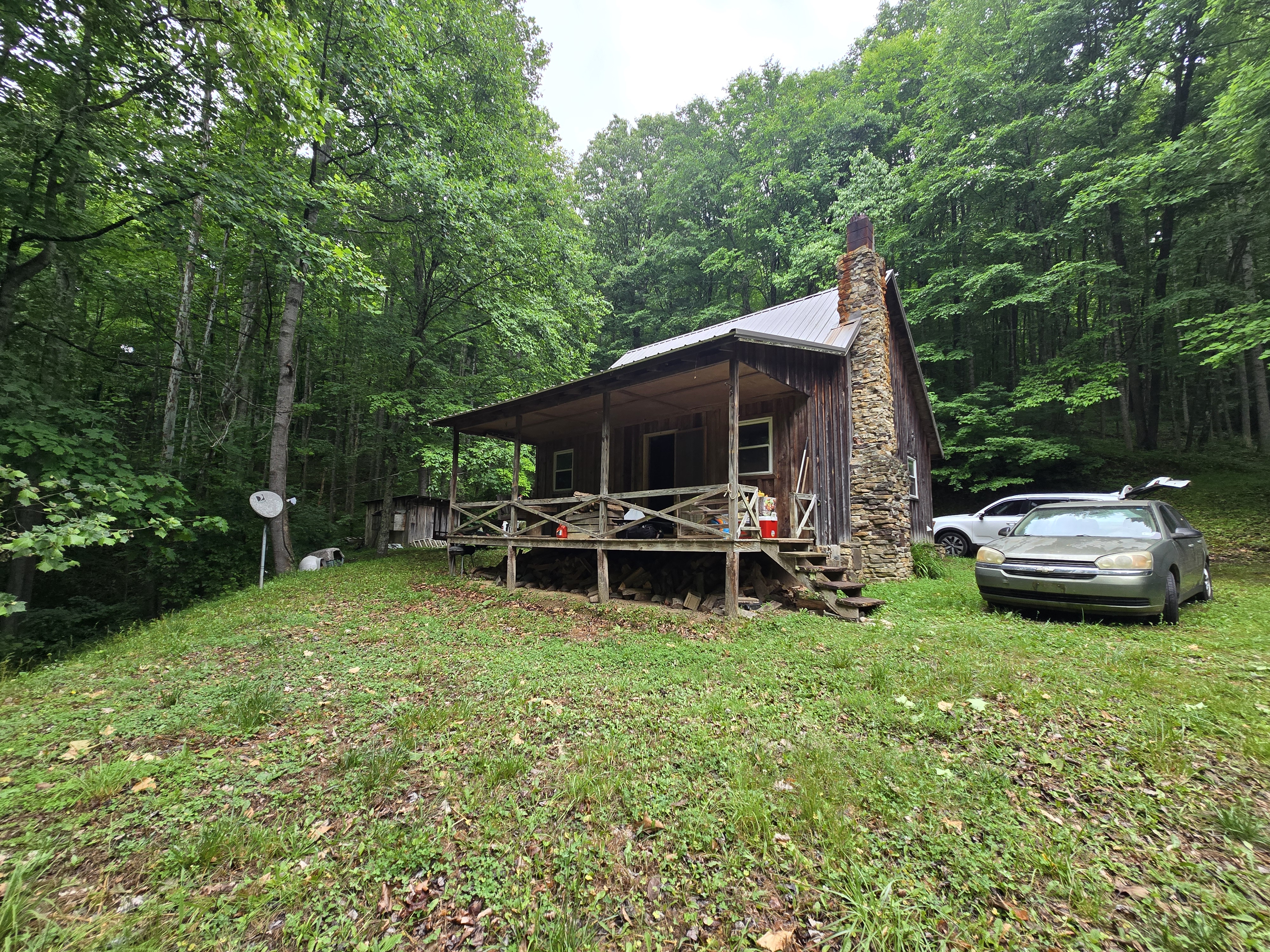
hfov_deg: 106.2
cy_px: 476
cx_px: 635
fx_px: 477
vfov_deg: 89.9
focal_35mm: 13
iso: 50
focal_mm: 2.2
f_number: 2.2
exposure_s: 1/131
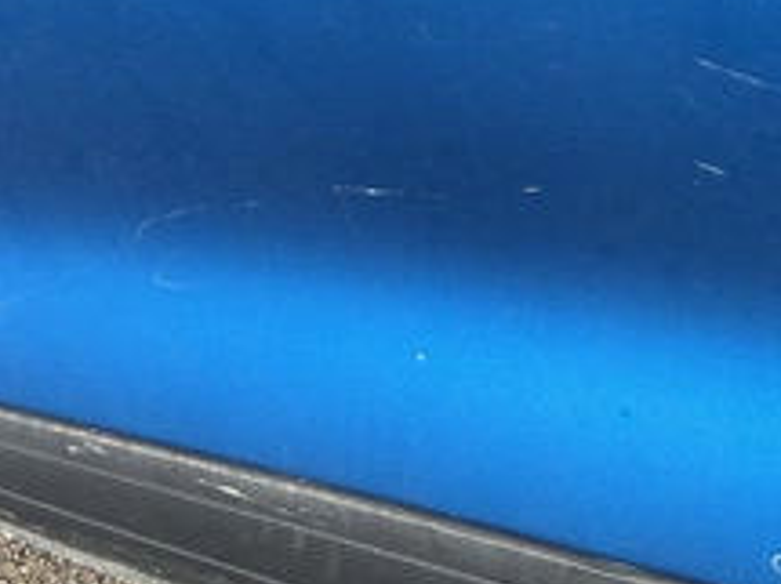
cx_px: 461
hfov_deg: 35.5
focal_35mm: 54
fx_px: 1218
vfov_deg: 26.7
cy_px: 149
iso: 25
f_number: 1.8
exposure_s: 1/978
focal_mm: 3
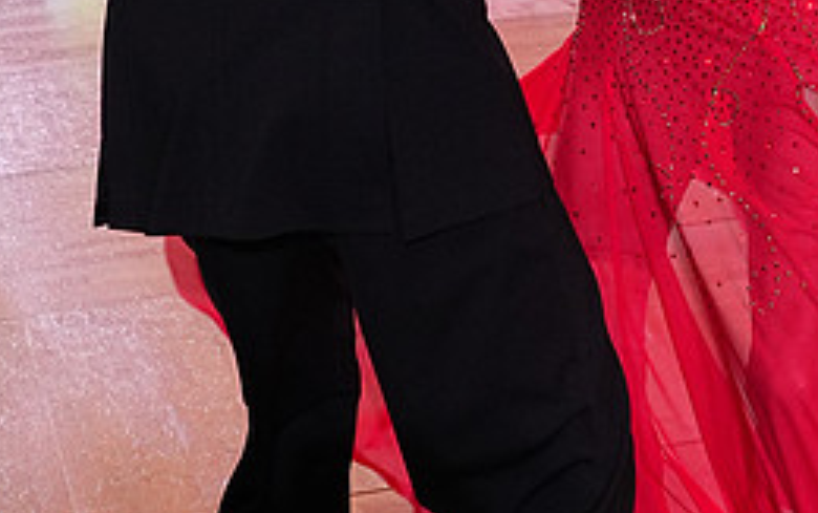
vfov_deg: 11.8
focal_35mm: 109
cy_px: -113
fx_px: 2432
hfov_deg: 19.0
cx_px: 565
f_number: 7.1
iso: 2500
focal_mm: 32
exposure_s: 1/250
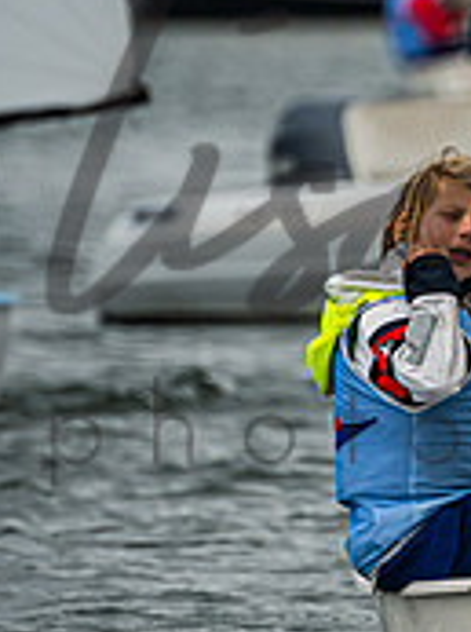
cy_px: 304
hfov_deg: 0.9
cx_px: 715
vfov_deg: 1.2
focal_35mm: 1692
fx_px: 30810
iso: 320
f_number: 5.6
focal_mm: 400
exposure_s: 1/3200
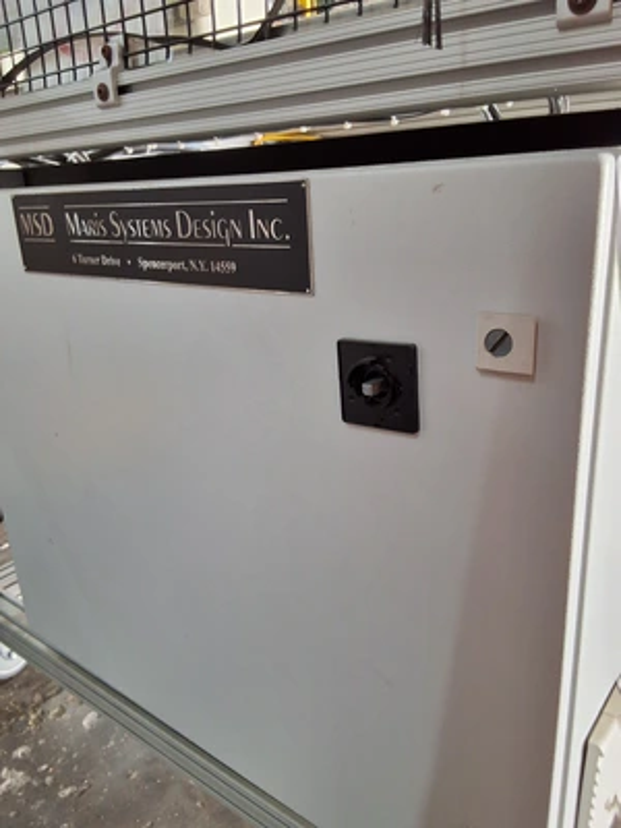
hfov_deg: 49.7
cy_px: 414
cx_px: 310
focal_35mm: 28
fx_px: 670
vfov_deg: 63.4
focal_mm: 2.91
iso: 125
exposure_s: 1/40
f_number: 1.9
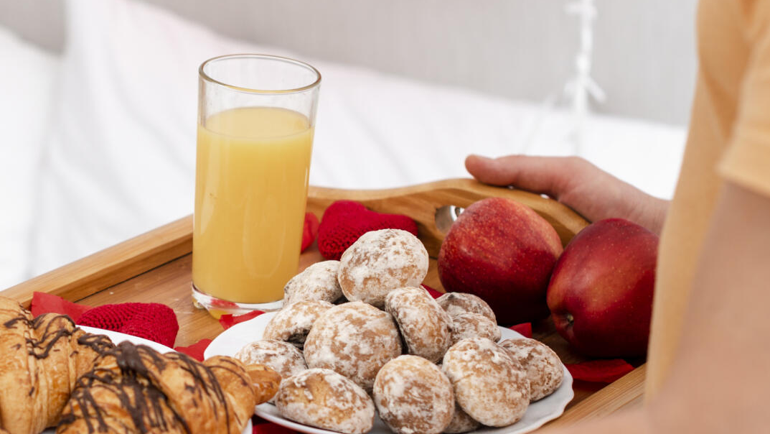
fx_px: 2553
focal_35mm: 125
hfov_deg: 16.9
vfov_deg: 9.7
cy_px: 209
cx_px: 98
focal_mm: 50
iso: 100
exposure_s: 1/160
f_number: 3.5
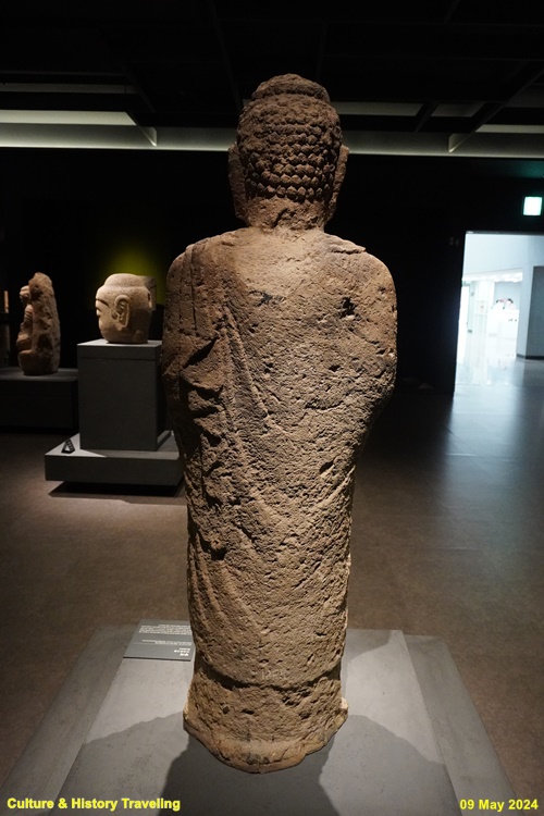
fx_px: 612
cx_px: 272
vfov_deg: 67.4
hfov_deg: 47.9
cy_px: 408
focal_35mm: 27
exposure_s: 1/160
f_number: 4
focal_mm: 18
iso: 5000
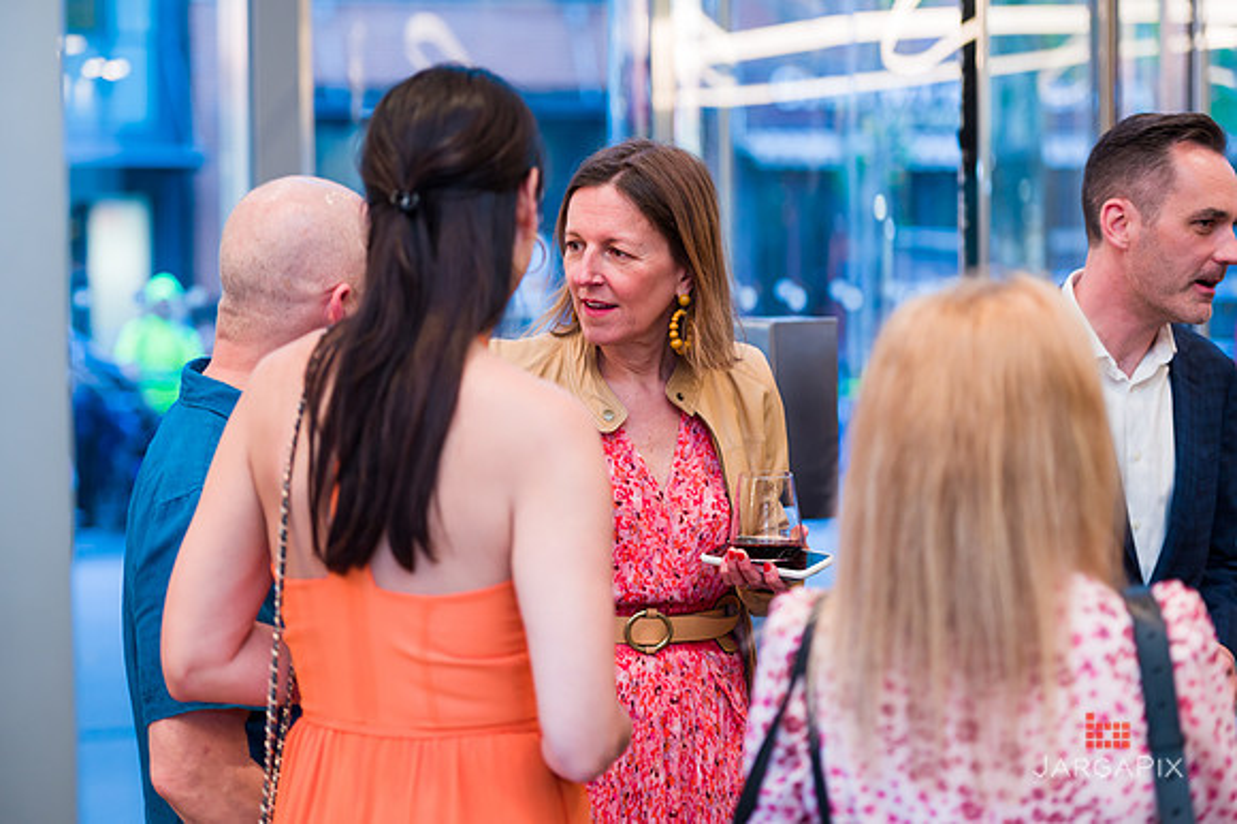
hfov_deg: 21.5
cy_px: 412
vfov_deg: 14.4
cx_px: 618
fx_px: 3262
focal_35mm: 95
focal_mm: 95
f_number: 3.2
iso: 800
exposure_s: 1/200
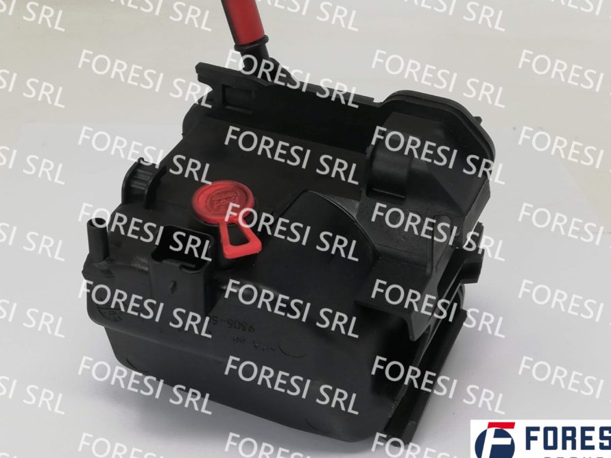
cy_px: 225
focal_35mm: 54
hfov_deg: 35.5
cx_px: 278
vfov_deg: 27.0
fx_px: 953
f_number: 2.2
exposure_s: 1/100
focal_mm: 3.81
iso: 50
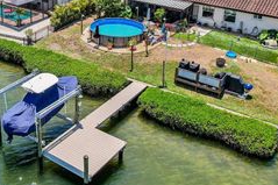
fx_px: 355
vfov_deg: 28.3
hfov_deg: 41.3
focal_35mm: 46
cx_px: 65
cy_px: 24
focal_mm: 8.4
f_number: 2.8
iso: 100
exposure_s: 1/2000
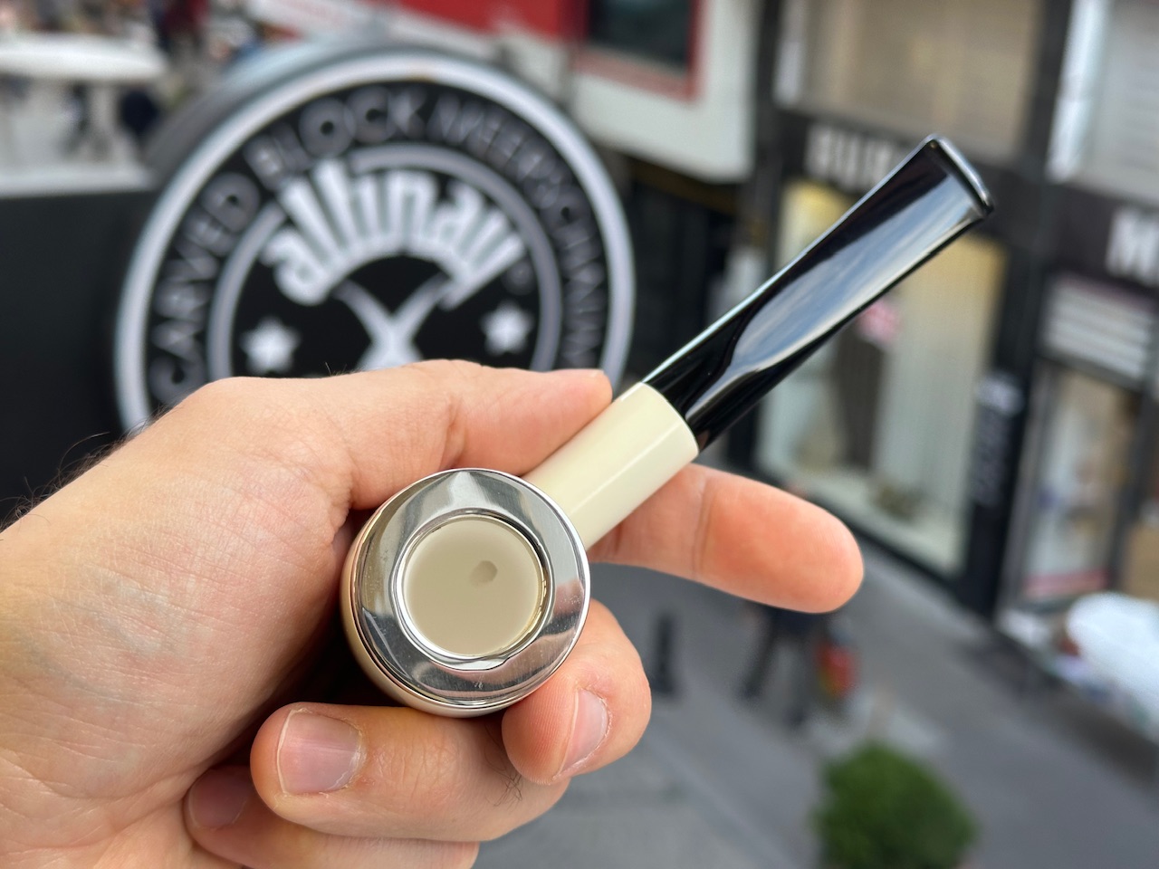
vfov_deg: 30.3
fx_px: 1607
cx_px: 580
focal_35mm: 48
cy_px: 434
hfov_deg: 39.7
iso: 64
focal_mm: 6.86
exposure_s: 1/121
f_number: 1.78
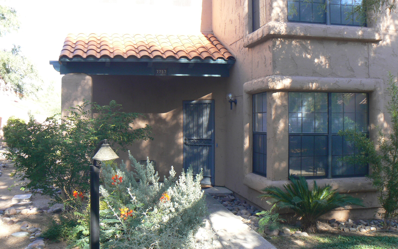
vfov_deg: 32.8
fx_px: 423
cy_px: 118
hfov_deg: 50.4
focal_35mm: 39
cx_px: 201
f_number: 4
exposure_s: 1/80
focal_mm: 6
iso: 80
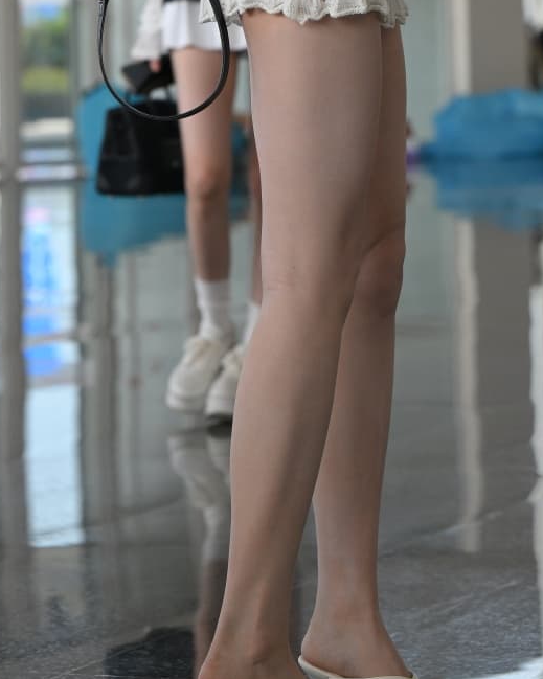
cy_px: -125
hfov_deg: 8.1
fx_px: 3818
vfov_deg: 10.0
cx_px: 262
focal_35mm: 190
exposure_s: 1/640
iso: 500
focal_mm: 73
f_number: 4
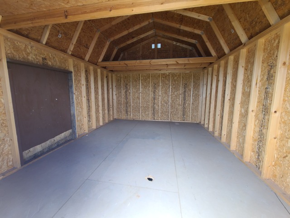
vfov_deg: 89.9
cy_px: 109
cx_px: 145
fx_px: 109
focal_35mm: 13
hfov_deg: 106.2
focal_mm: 2.2
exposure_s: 1/60
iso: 80
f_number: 2.2
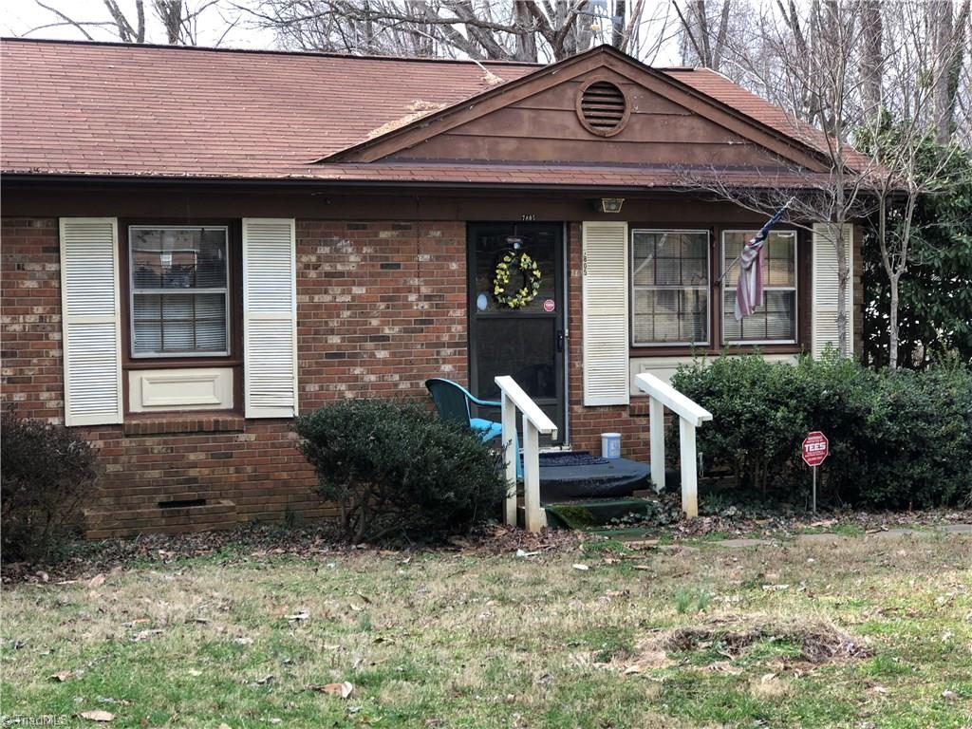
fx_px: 1601
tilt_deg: -3.1
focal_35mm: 57
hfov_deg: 33.8
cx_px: 486
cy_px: 364
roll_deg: +1.6
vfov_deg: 25.7
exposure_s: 1/120
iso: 32
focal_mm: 6.6
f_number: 2.8
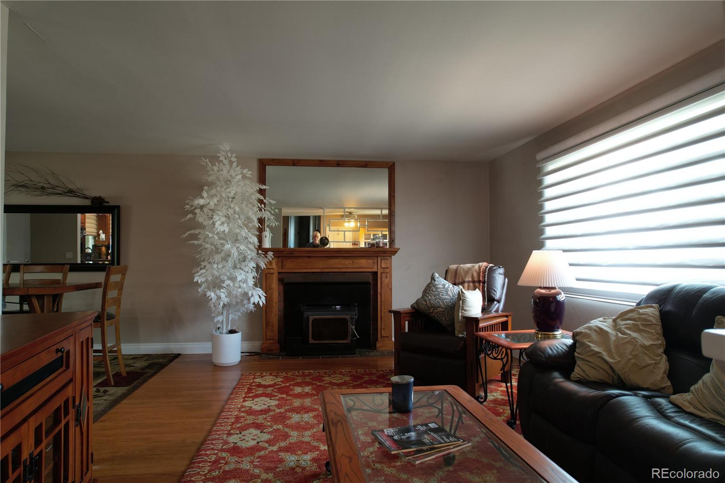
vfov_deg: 57.2
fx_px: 443
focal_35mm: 22
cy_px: 242
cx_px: 362
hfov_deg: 78.6
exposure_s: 1/15
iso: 100
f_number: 2.8
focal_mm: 8.38
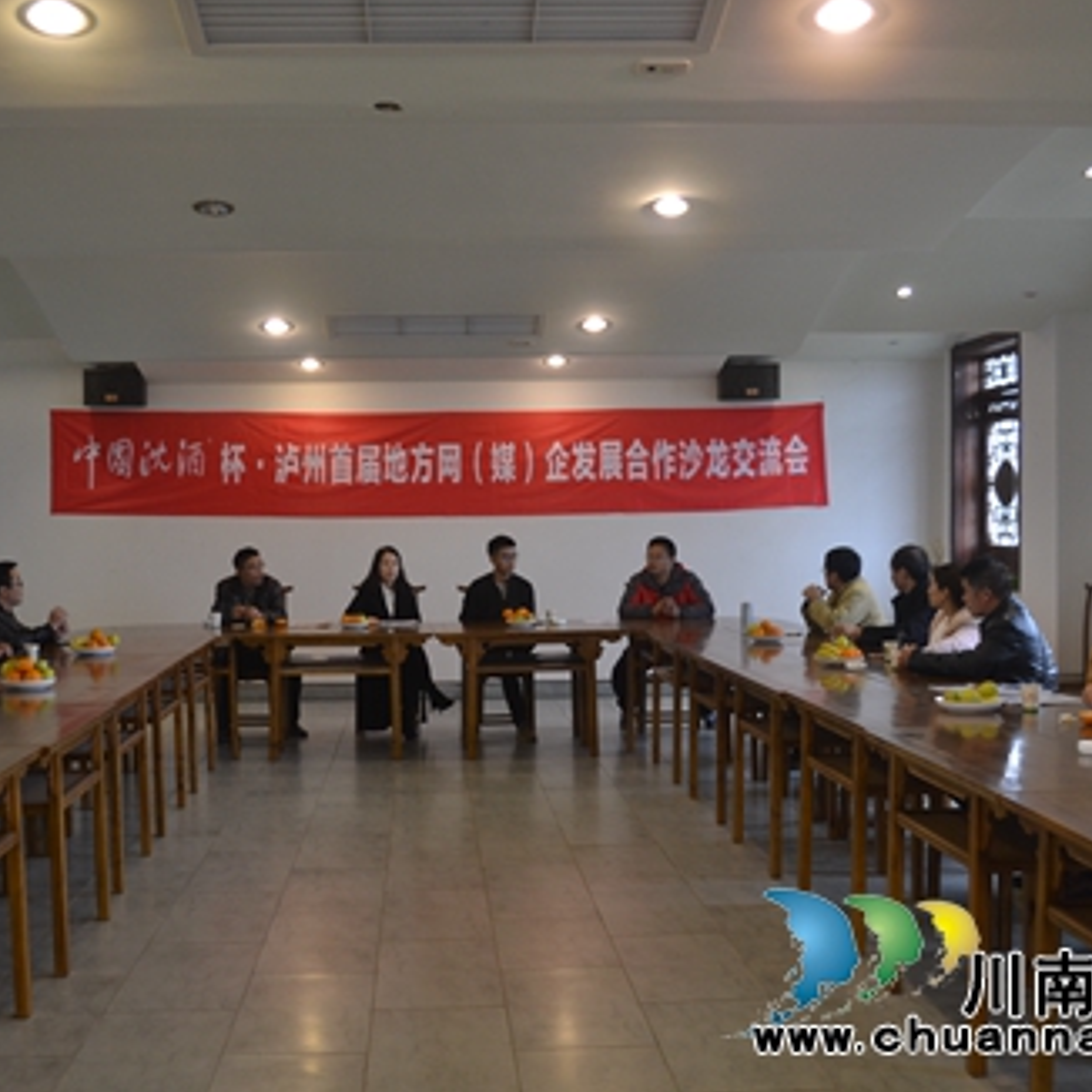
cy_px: 544
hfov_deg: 39.1
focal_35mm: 43
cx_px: 489
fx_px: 1535
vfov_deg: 39.2
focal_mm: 22
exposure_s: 1/15
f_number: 4
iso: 400
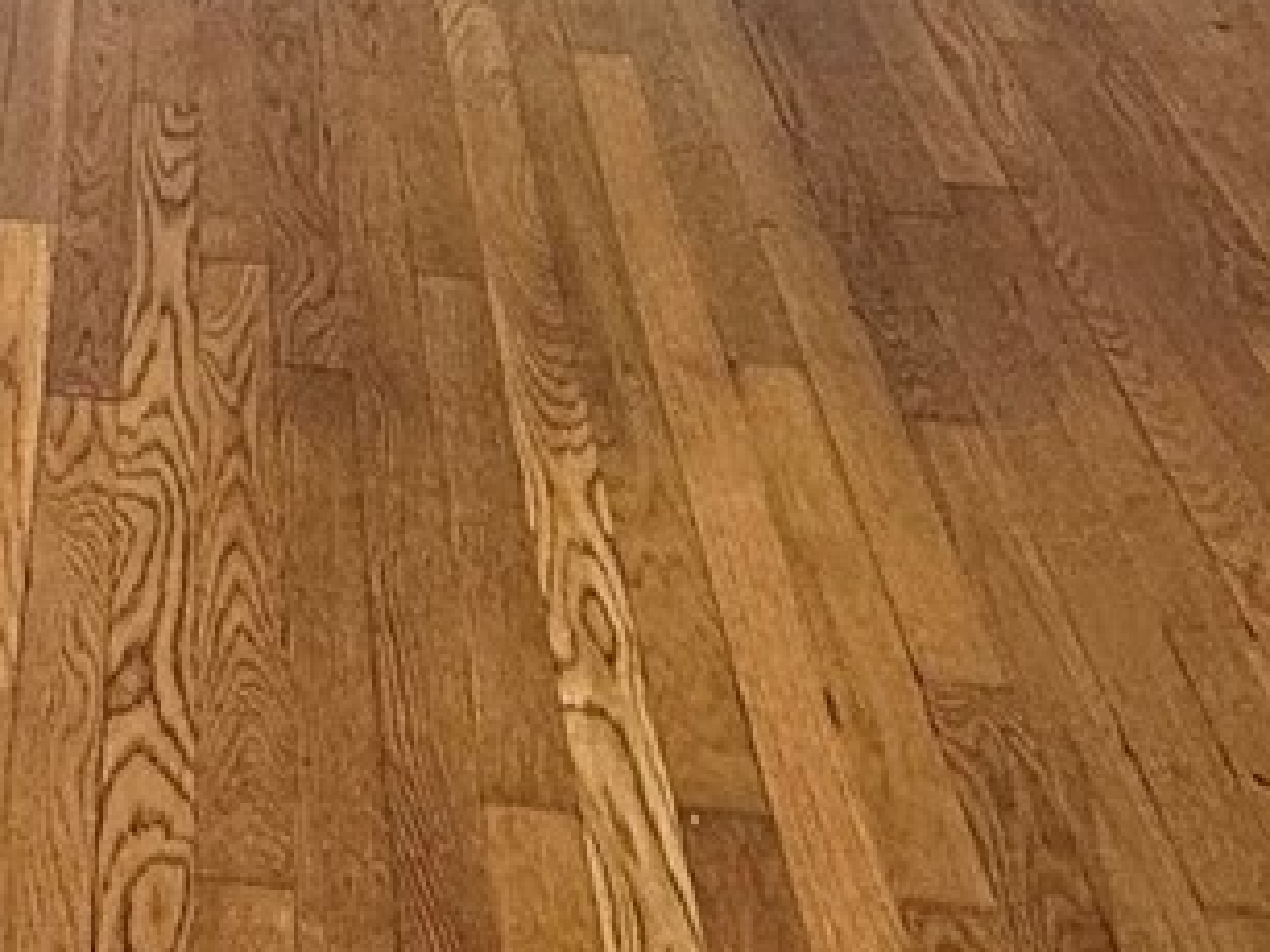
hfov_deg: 24.3
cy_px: -1246
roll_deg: -0.3
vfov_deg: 14.4
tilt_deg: -1.8
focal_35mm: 73
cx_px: -236
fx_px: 2677
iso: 125
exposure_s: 1/120
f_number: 2.2
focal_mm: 2.22
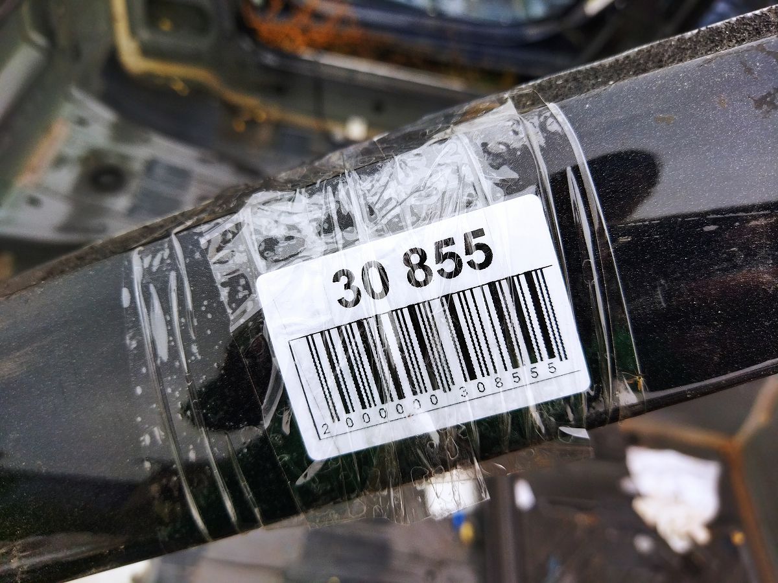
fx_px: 607
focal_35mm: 27
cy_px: 292
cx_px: 389
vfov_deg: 51.4
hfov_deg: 65.3
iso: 99
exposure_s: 1/650
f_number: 1.79
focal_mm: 4.71
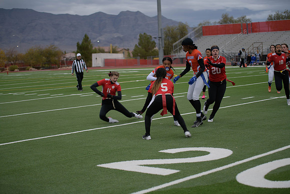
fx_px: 564
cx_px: 145
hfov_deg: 28.8
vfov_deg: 19.5
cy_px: 97
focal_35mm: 70
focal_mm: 70
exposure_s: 1/200
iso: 160
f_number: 2.8
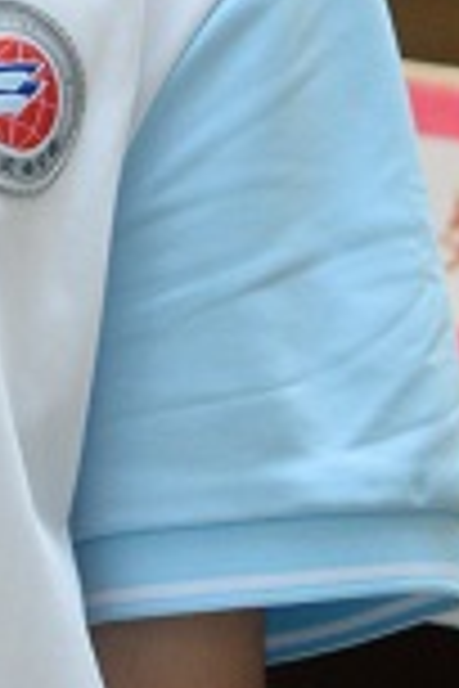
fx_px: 8529
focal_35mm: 446
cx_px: -320
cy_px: 135
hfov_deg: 3.1
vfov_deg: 4.6
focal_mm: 65
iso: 1600
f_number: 4
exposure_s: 1/640
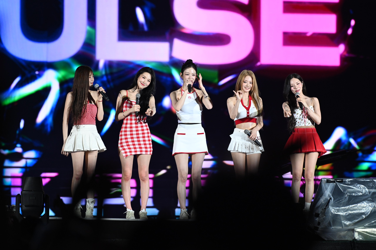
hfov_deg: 5.4
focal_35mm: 380
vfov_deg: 3.6
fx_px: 3966
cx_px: 188
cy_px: 125
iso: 2000
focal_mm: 380
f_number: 5.6
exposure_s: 1/400
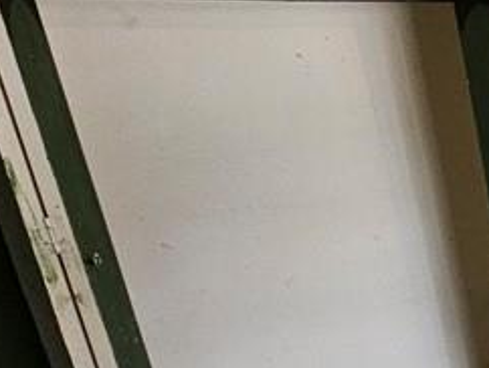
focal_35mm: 55
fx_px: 778
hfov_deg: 19.5
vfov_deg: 26.2
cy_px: 289
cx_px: 972
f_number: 2.2
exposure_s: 1/40
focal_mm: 2.2
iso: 320
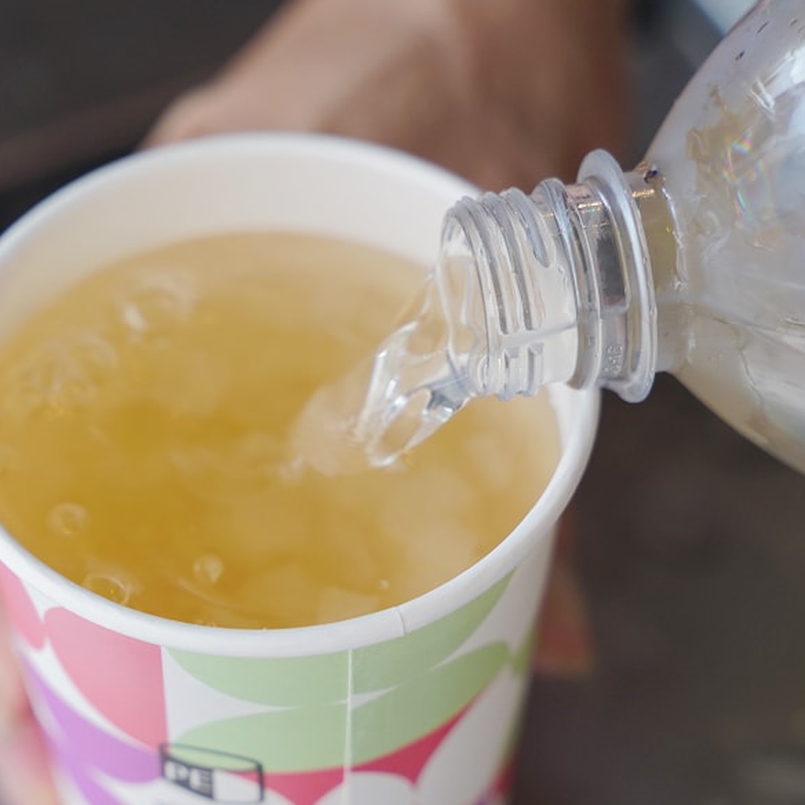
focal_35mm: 131
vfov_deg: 13.3
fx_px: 3447
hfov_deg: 13.3
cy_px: 511
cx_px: 236
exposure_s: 1/80
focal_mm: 75
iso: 400
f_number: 4
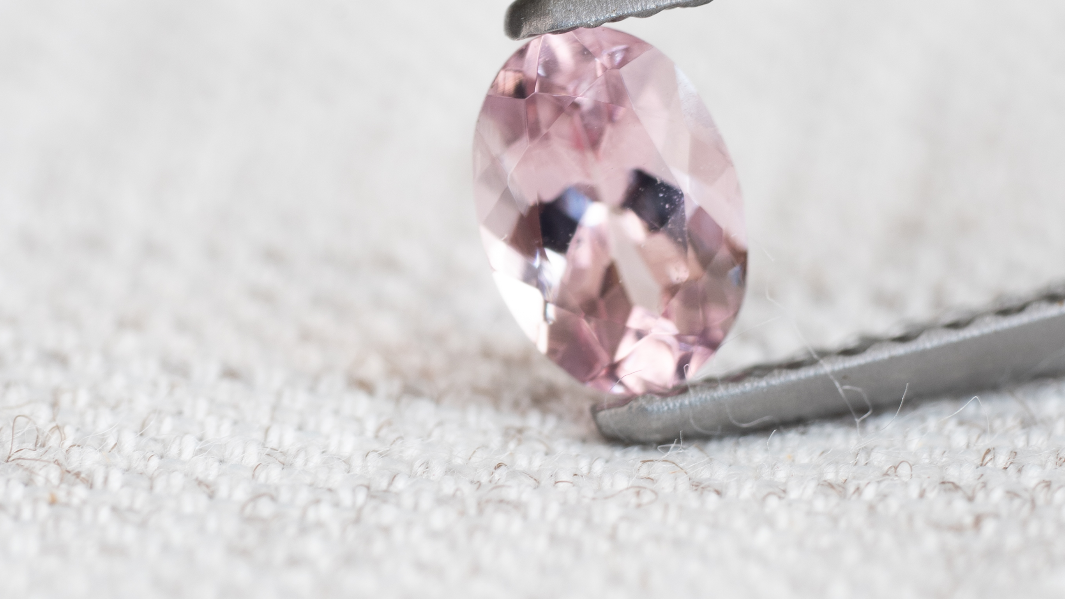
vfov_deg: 5.9
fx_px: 5845
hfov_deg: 10.4
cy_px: 262
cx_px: 602
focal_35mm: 207
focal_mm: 90
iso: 100
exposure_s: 1/8
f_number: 6.3
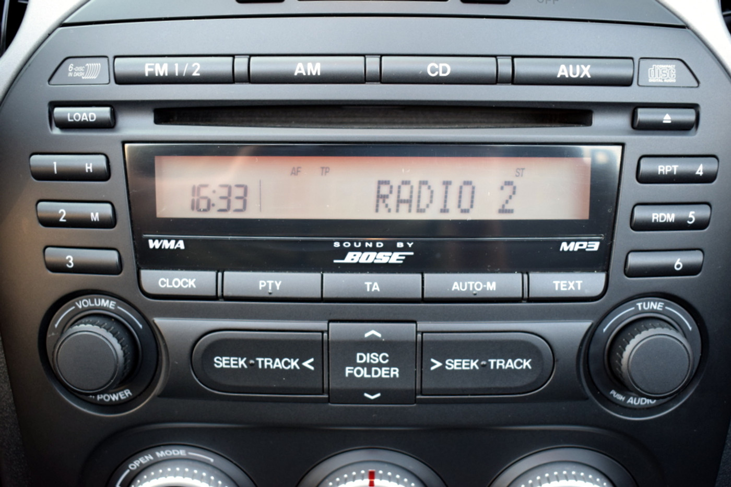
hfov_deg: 46.4
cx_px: 366
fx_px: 853
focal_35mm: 42
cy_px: 244
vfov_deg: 31.9
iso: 800
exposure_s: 1/60
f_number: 4.2
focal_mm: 28
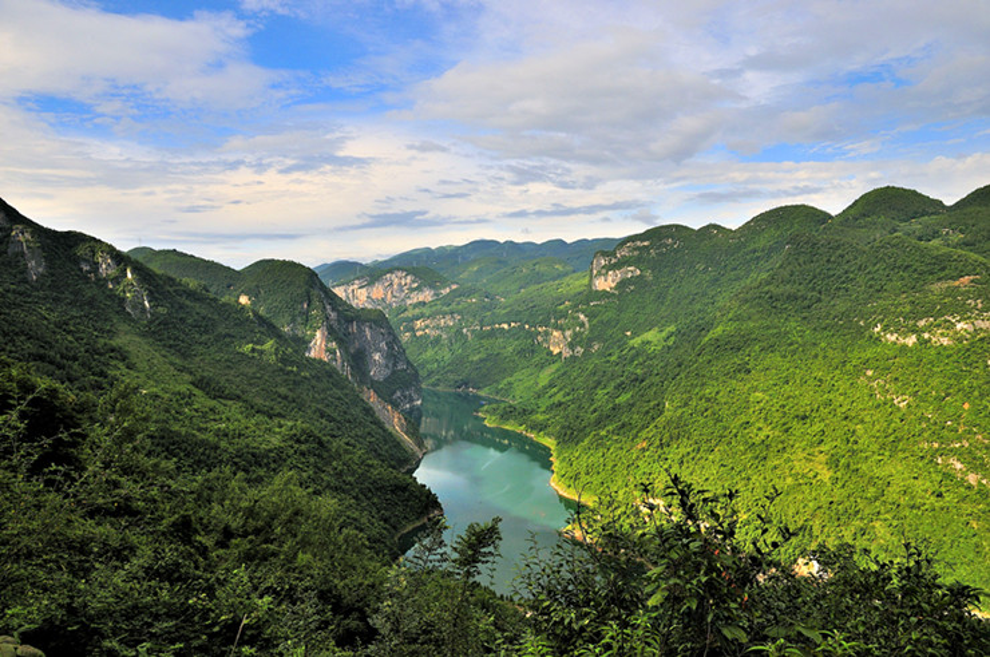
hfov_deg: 73.8
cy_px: 328
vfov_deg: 53.0
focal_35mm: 24
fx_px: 659
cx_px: 495
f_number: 7.1
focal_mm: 16
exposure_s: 1/800
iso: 200
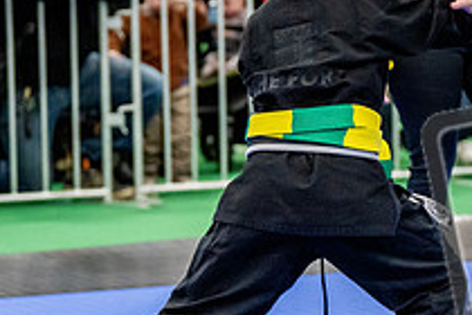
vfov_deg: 6.1
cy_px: 152
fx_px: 2963
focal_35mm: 226
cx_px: 427
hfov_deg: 9.1
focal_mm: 82
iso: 5000
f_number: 2.8
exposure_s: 1/500
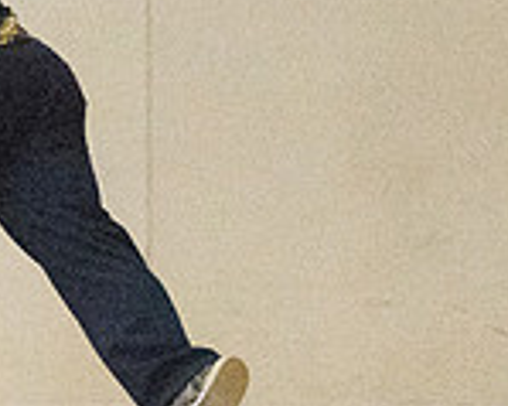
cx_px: -211
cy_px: 167
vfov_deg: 2.6
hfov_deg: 3.2
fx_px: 9030
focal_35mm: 601
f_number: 4.5
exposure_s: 1/1250
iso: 10000
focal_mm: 110
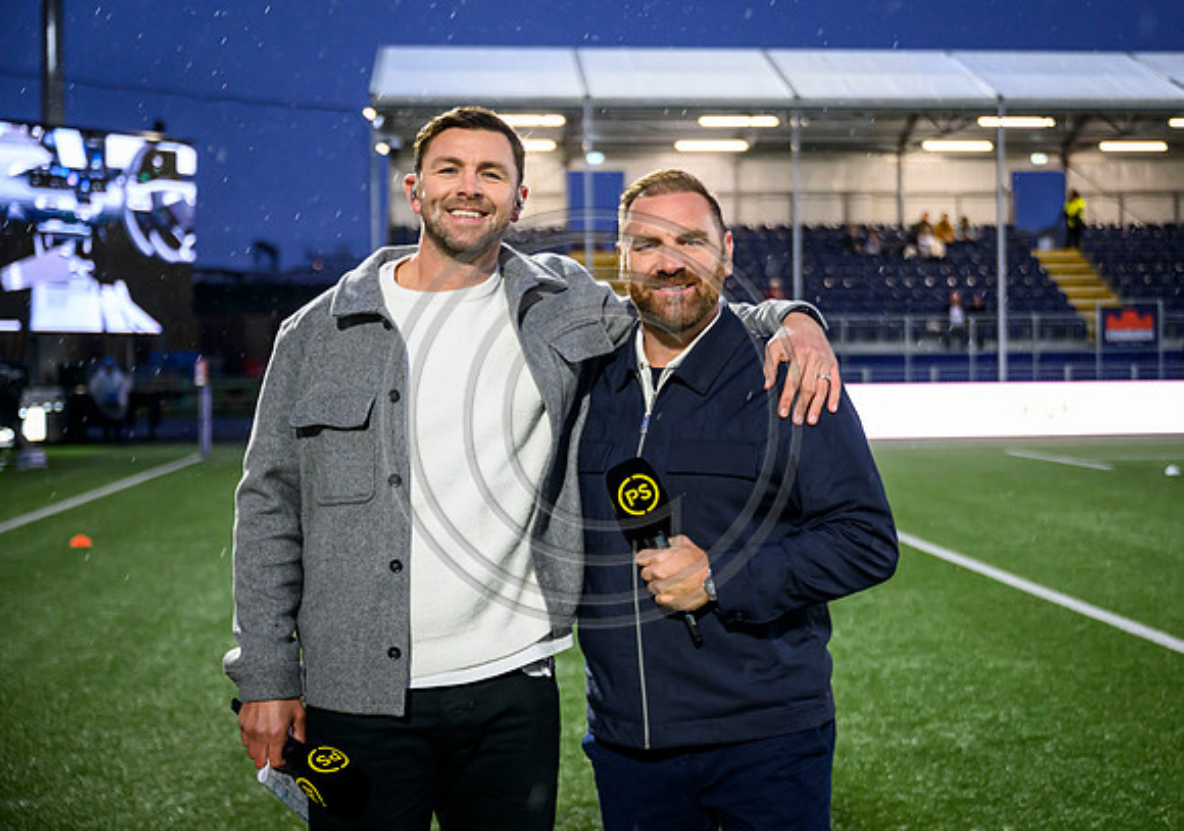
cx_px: 675
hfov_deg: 34.7
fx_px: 1889
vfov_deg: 24.8
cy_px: 385
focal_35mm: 57
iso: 3200
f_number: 2.8
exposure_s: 1/500
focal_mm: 50
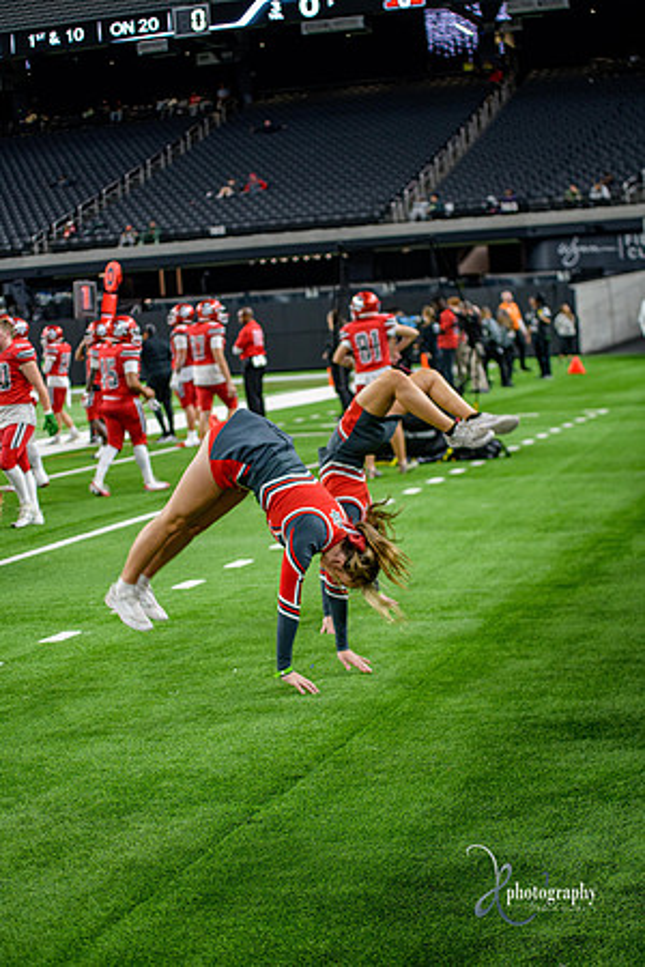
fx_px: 1881
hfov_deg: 19.5
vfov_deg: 28.8
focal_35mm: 70
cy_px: 484
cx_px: 322
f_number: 2.8
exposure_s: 1/400
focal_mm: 70
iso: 1000
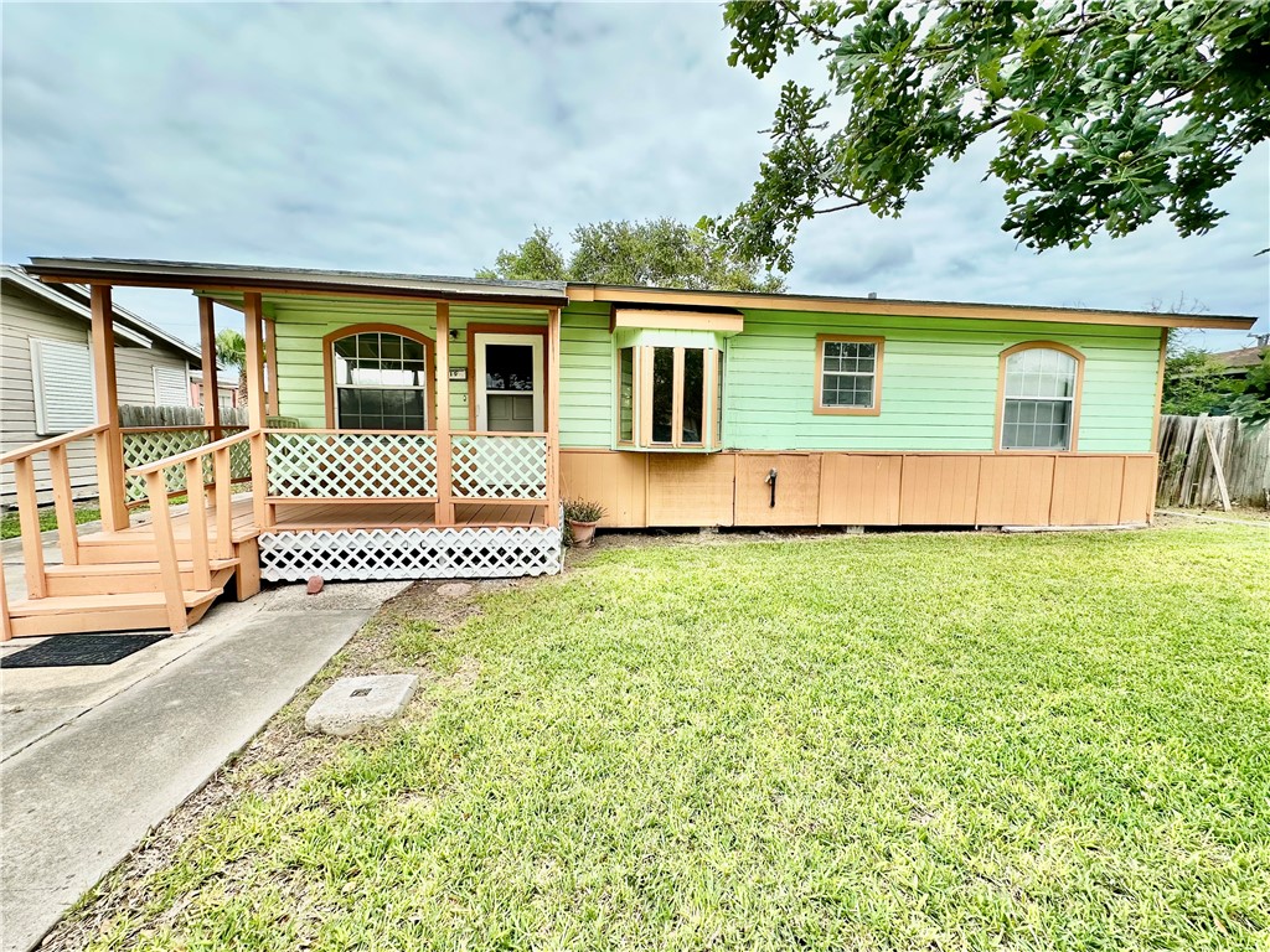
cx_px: 635
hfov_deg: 102.1
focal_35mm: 14
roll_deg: -1.2
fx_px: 514
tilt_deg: -4.5
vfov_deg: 85.7
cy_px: 476
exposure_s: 1/1350
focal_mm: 2.22
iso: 40
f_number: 2.2
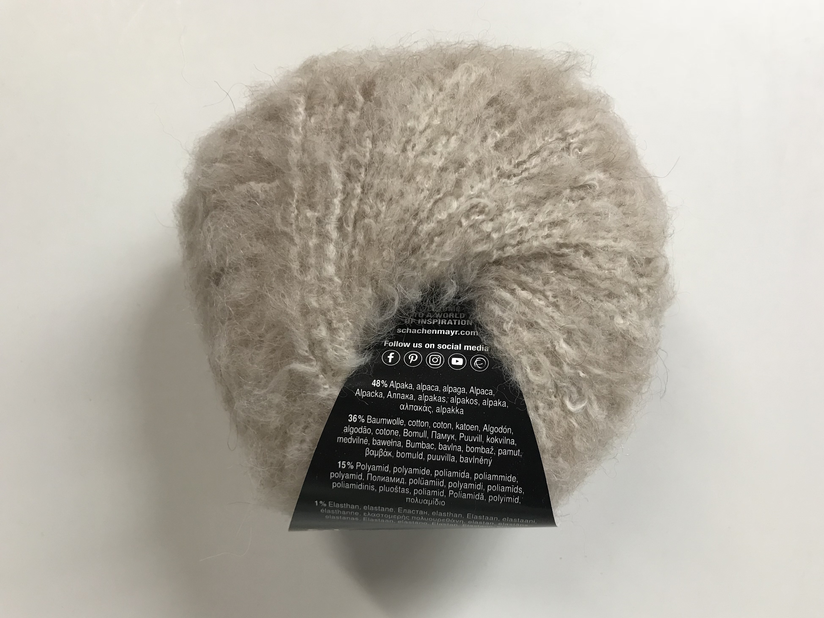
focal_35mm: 29
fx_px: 690
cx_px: 426
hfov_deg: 61.6
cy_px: 309
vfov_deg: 48.2
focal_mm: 3.99
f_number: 1.8
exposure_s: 1/17
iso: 40
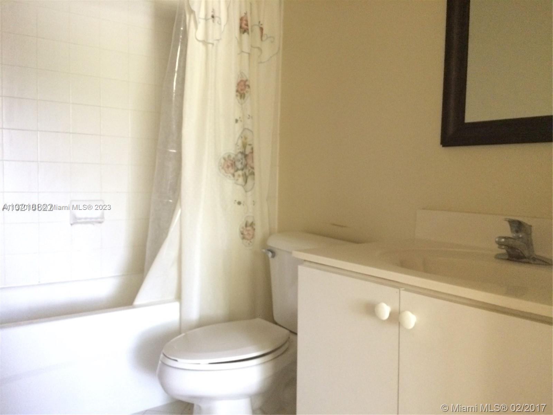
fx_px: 463
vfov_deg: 48.2
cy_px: 208
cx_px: 276
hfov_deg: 61.7
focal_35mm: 29
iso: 640
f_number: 2.2
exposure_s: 1/15
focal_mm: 4.15
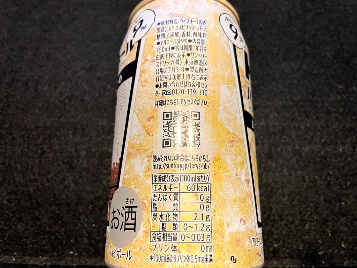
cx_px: 178
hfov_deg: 67.3
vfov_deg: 53.1
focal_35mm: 26
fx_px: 268
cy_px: 134
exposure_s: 1/60
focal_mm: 4.2
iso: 500
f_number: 1.6
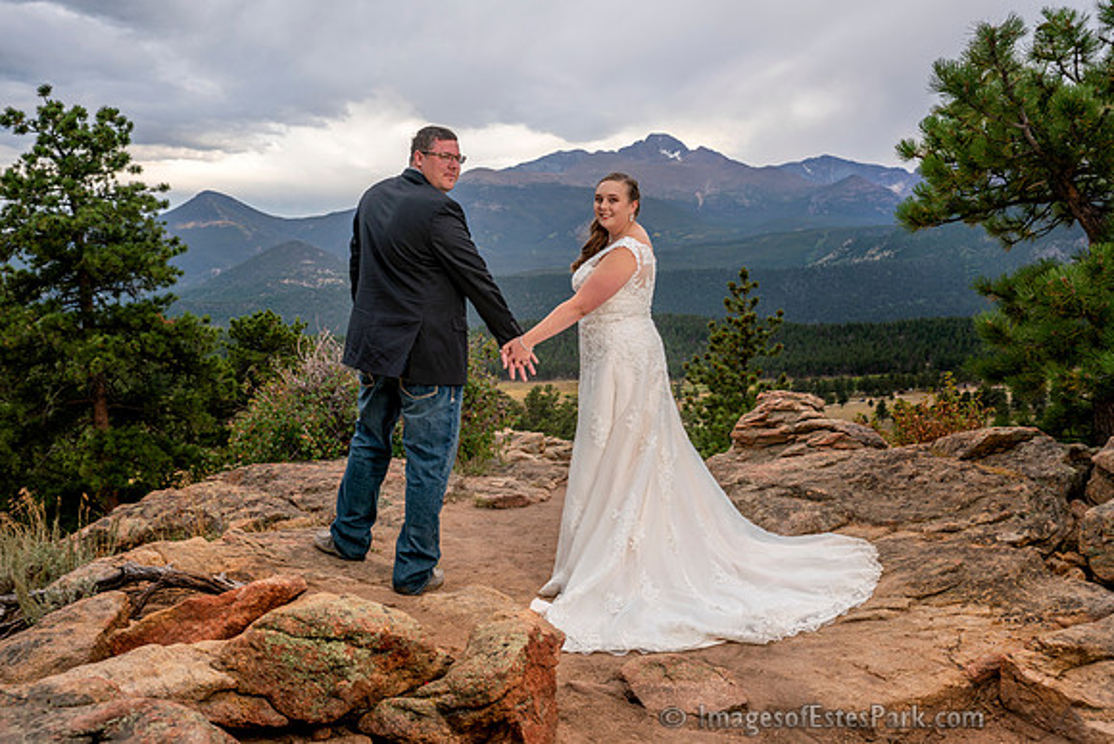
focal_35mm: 35
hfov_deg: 54.4
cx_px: 557
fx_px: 1083
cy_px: 372
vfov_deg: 37.9
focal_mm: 35
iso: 100
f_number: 6.3
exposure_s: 1/50
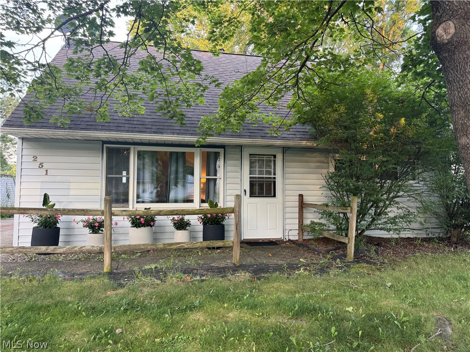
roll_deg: -1.0
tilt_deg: +2.9
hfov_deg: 71.6
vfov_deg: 56.8
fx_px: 326
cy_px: 176
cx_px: 235
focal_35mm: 24
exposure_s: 1/101
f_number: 1.78
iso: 200
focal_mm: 6.76
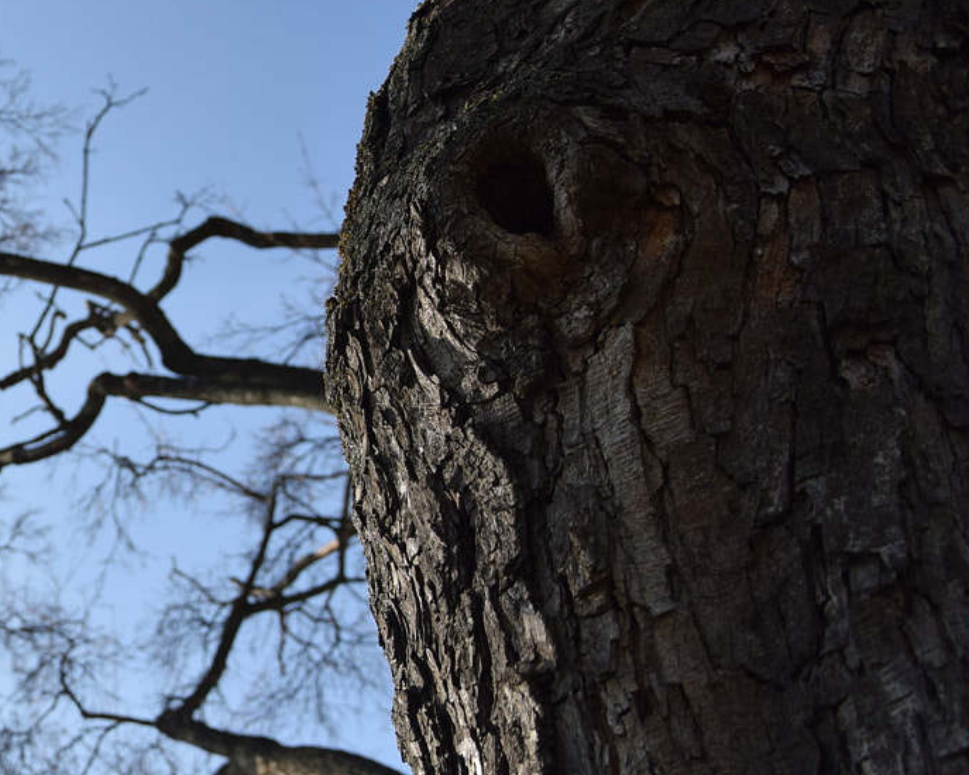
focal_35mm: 59
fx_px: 1693
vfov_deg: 25.8
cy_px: 395
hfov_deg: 29.3
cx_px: -54
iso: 100
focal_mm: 18
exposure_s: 1/1000
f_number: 3.5
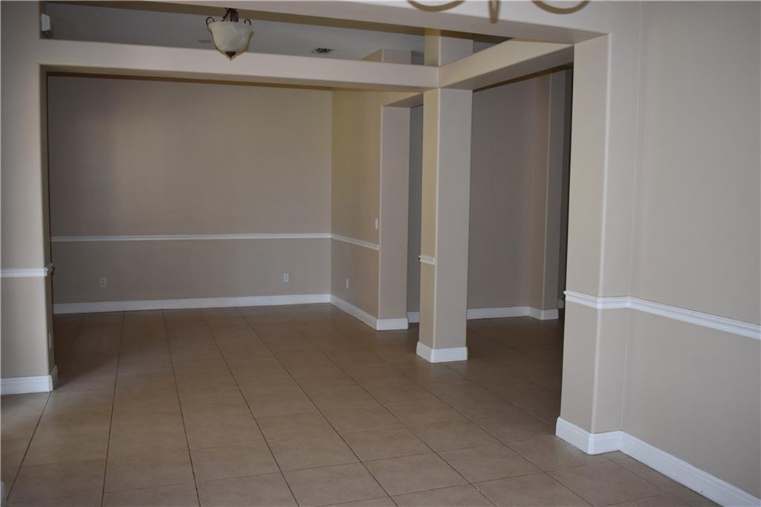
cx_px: 380
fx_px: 666
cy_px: 254
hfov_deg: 59.5
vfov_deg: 41.7
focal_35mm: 32
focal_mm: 21
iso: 800
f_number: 3.8
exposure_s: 1/125
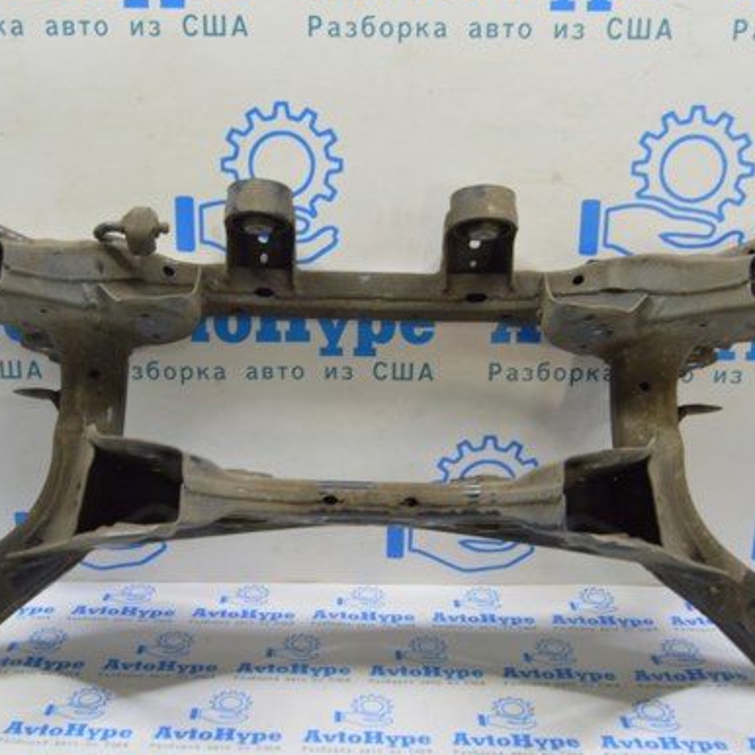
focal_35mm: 38
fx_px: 938
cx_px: 348
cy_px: 390
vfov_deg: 43.9
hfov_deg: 43.8
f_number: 5.6
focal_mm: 18
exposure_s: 1/20
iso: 400
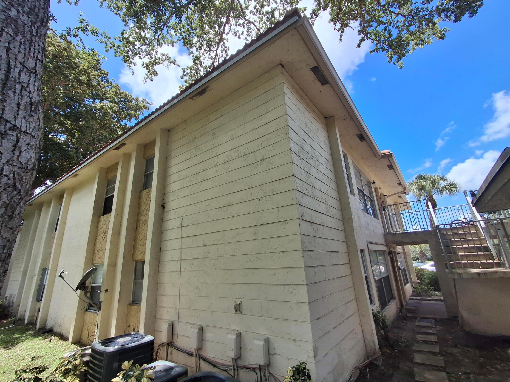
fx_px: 236
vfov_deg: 78.1
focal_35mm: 16
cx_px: 255
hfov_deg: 94.5
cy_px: 191
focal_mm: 1.64
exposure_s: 1/1122
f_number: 2.2
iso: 40
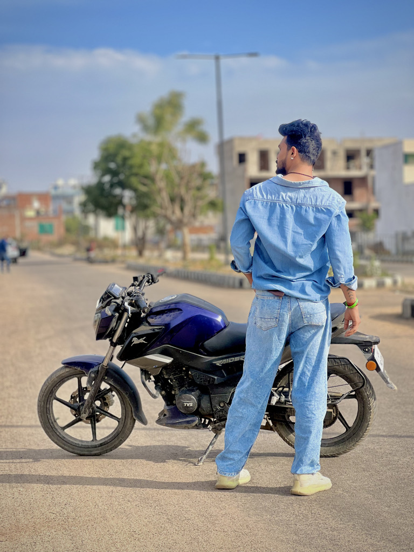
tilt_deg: -0.3
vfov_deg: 25.3
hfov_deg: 19.1
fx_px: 1228
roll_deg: +1.4
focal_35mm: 77
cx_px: 207
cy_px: 276
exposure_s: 1/536
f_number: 2.8
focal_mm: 9
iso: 32
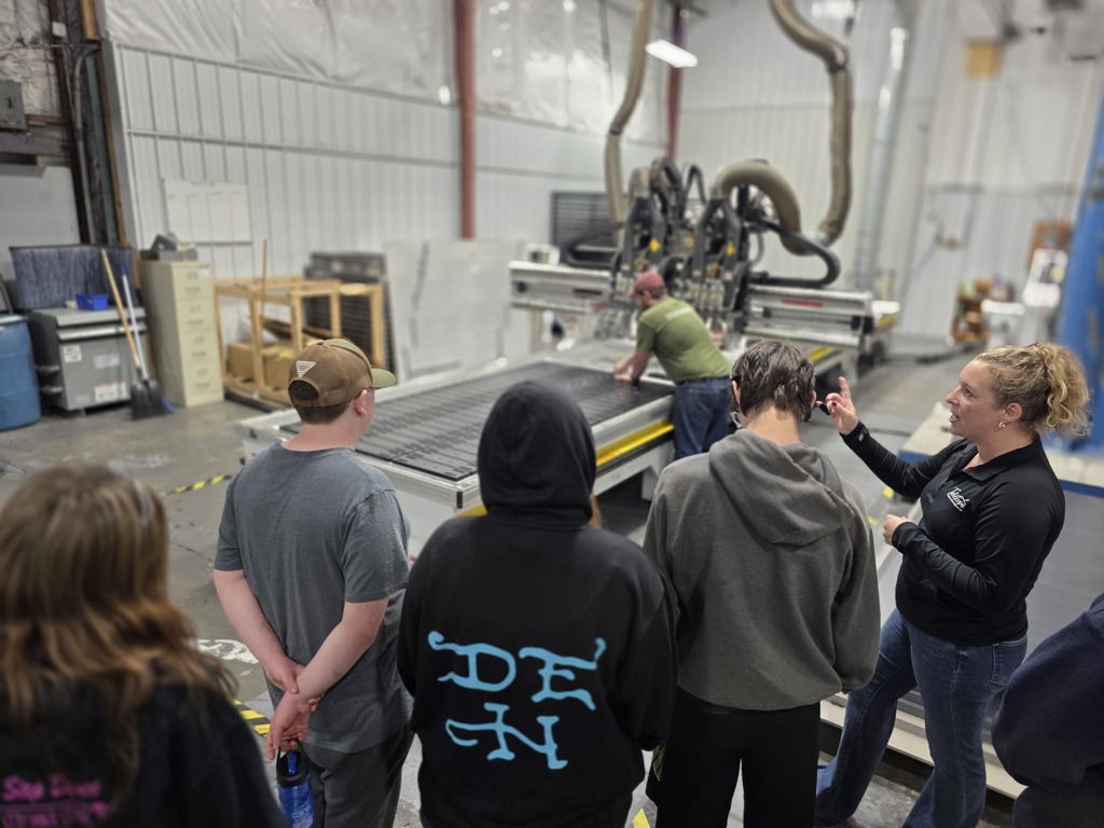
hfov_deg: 73.9
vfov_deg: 58.9
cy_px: 414
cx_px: 552
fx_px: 734
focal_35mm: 23
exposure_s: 1/120
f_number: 1.7
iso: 200
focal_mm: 6.3
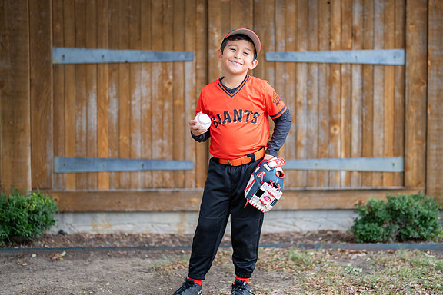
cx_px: 244
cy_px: 143
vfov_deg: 20.9
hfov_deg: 30.9
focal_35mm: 65
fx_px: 800
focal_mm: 50
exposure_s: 1/640
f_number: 1.2
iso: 500
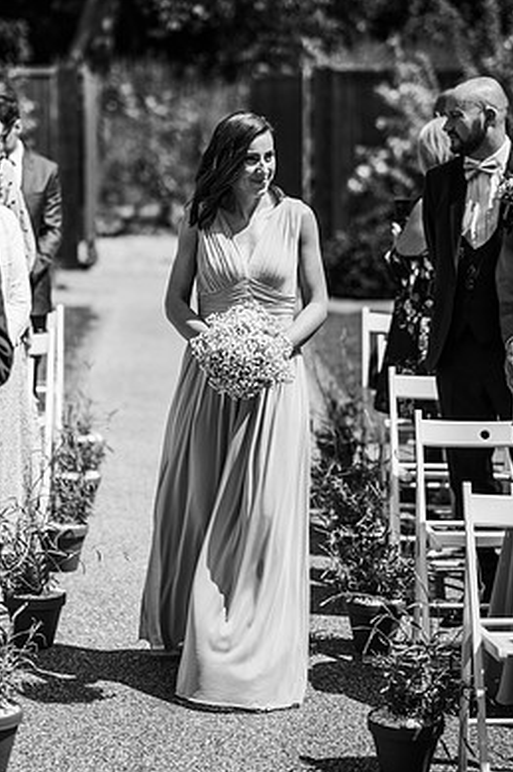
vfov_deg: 20.8
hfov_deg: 13.9
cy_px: 368
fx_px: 2100
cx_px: 231
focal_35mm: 98
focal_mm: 85
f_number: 2.2
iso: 100
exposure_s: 1/5000
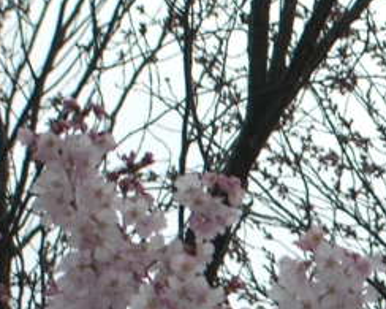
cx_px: 607
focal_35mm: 256
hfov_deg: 7.4
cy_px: 445
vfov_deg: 6.0
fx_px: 2923
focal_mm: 16.6
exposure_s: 1/100
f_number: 4.4
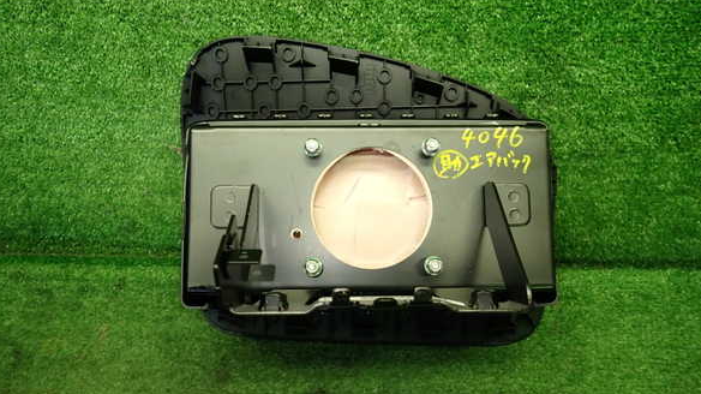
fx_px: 520
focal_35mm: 28
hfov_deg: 67.9
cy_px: 207
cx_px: 349
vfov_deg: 41.4
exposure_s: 1/50
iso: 200
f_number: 2
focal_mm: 4.5
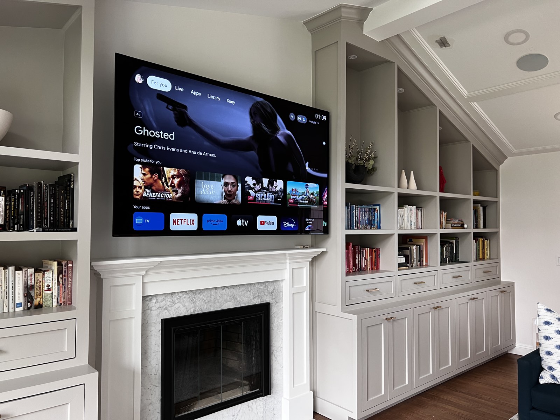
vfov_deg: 53.1
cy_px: 210
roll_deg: +0.6
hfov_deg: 67.3
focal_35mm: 26
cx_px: 280
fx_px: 421
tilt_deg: +2.4
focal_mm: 5.7
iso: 125
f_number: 1.5
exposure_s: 1/60
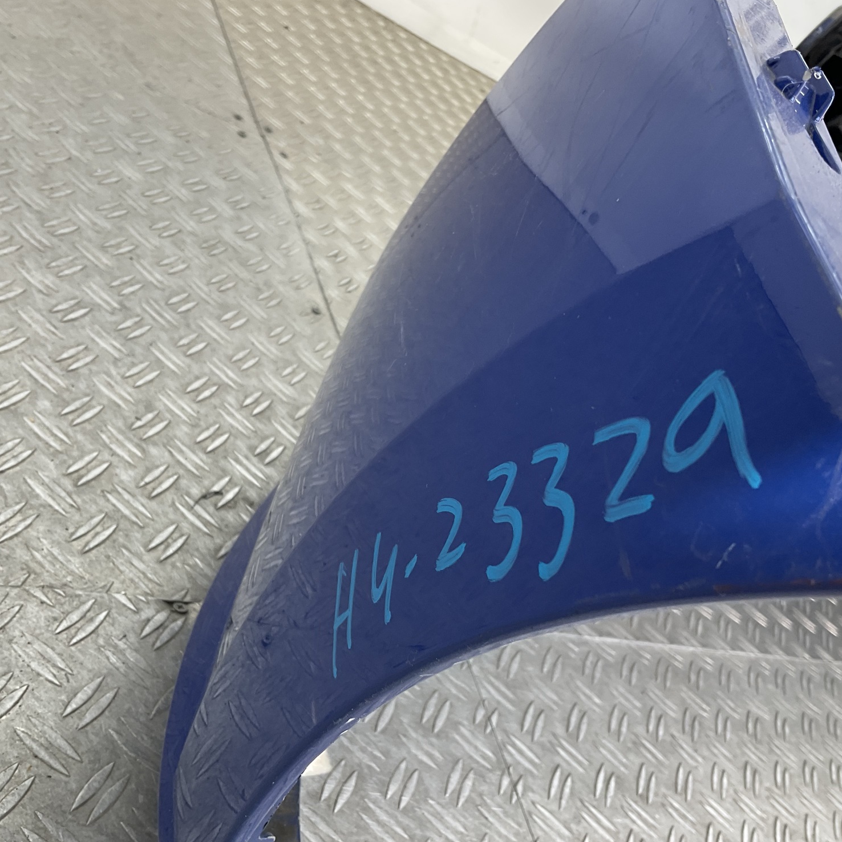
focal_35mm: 35
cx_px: 428
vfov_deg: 47.2
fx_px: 963
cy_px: 420
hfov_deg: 47.2
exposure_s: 1/100
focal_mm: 3
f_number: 1.8
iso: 25
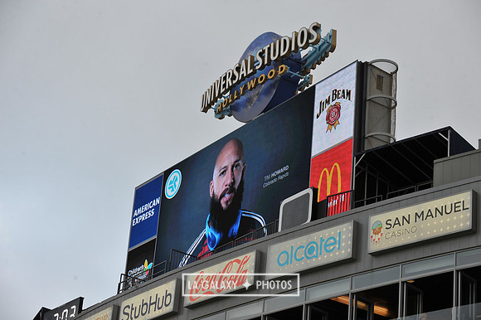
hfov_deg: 20.0
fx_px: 1362
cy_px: 160
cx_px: 240
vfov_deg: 13.4
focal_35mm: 102
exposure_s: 1/200
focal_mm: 102
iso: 400
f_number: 7.1
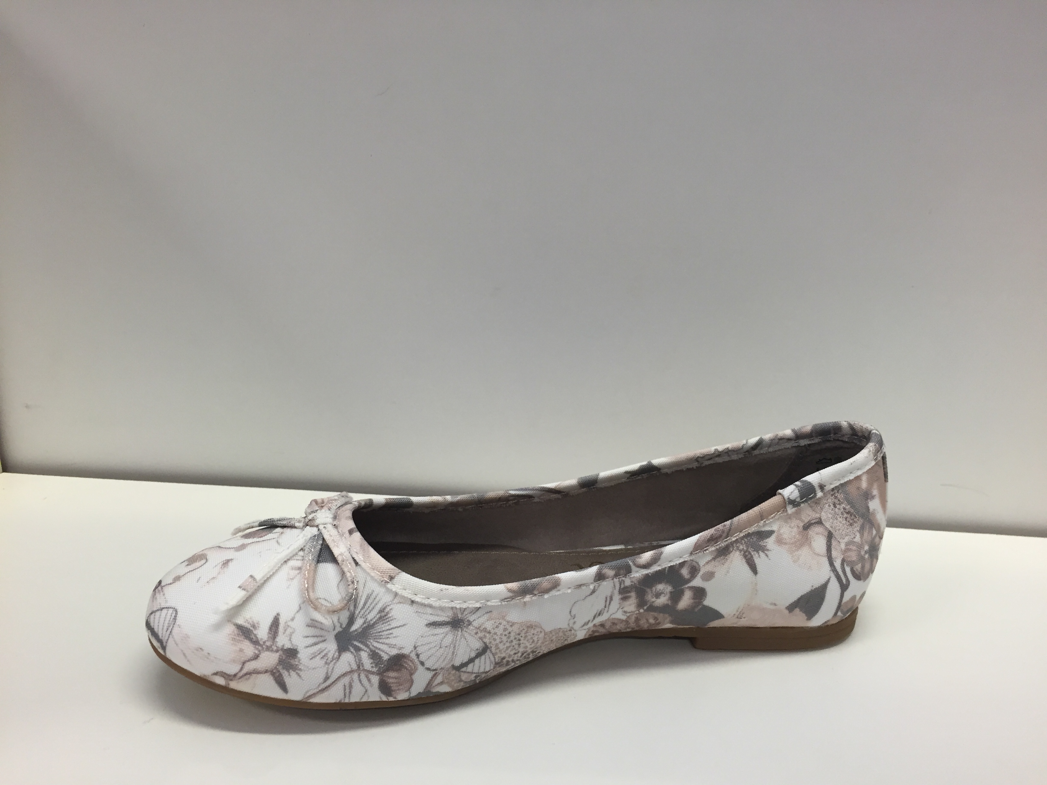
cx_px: 524
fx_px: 877
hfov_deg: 61.7
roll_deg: -3.7
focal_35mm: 29
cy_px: 392
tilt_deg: -21.8
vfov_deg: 48.2
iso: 50
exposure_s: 1/33
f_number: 2.2
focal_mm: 4.15
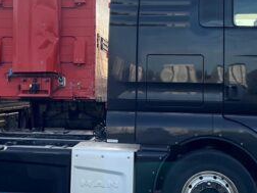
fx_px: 460
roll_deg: +1.3
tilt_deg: +5.4
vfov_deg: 23.5
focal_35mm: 62
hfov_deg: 31.1
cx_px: 106
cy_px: 62
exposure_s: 1/2132
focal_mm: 4.2
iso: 32
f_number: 1.6
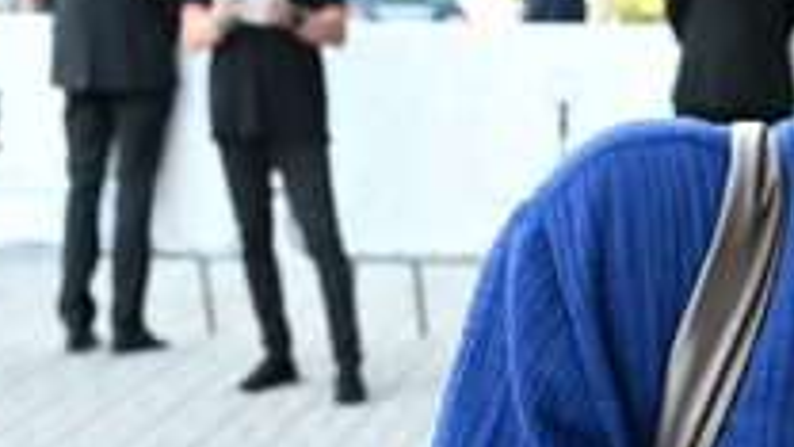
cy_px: 271
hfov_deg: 16.8
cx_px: 771
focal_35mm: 125
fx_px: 2632
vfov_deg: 9.7
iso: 2500
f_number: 5
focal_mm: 24
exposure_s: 1/500
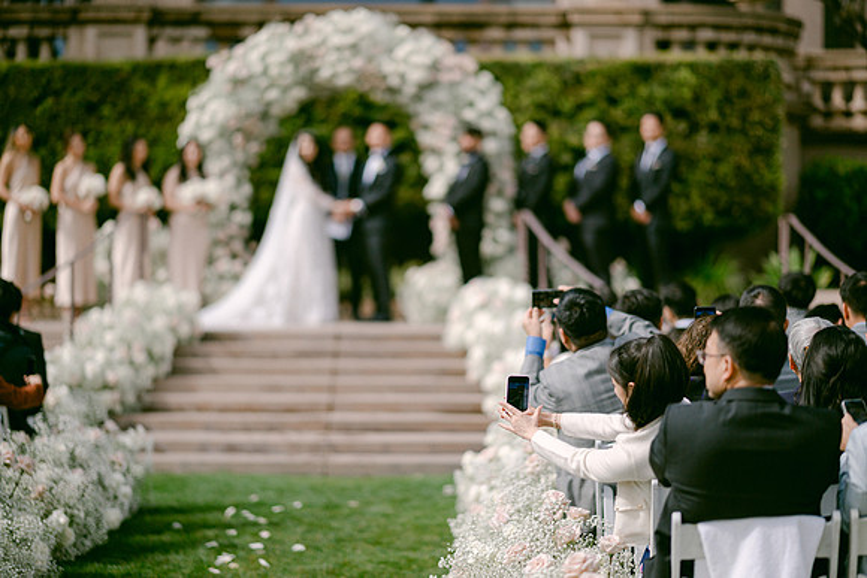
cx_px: 434
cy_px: 289
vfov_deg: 12.9
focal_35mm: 106
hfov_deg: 19.3
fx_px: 2556
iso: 200
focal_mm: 105
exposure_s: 1/20000
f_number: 1.4
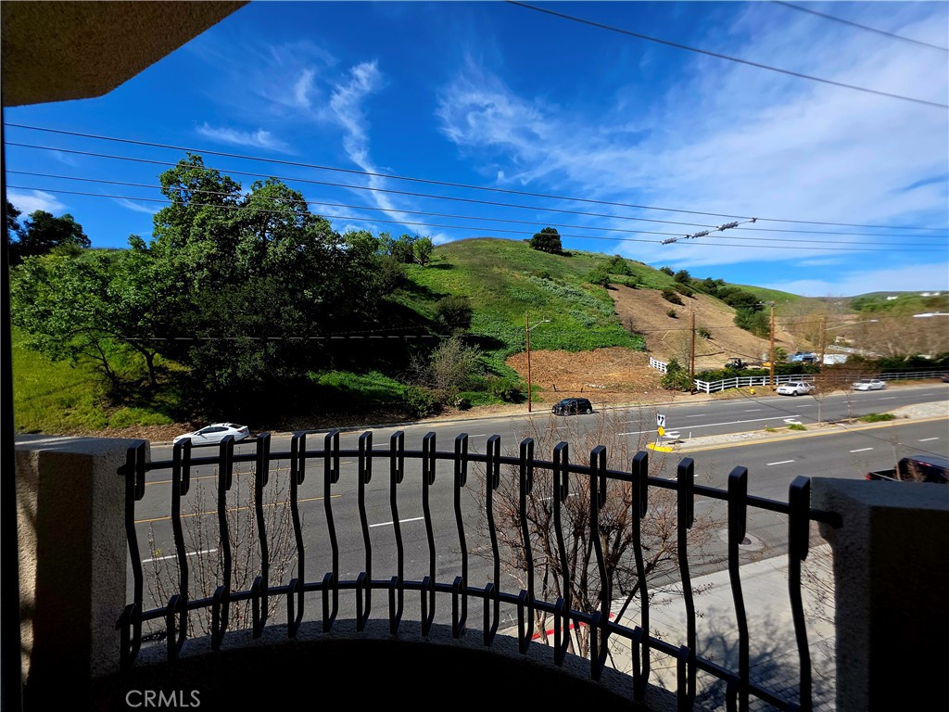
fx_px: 356
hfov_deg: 106.2
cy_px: 356
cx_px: 474
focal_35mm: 13
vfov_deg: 89.9
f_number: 1.9
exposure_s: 1/1000
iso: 20
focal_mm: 2.2
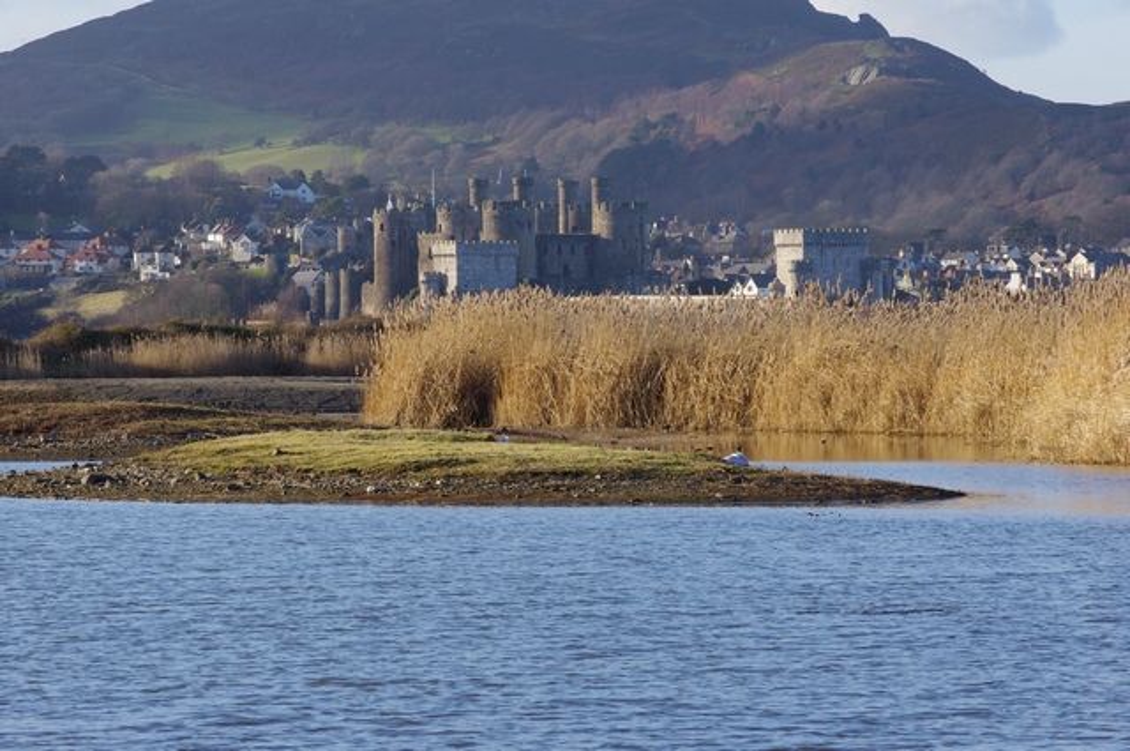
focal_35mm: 207
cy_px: 376
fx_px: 6489
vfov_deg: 6.6
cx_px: 565
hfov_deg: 10.0
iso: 400
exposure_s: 1/250
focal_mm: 137.5
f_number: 11
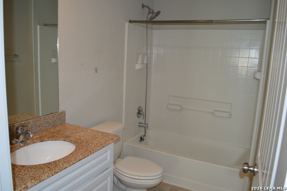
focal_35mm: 27
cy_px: 96
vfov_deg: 47.9
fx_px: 215
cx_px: 144
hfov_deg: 67.4
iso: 400
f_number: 3.5
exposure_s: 1/60
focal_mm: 18
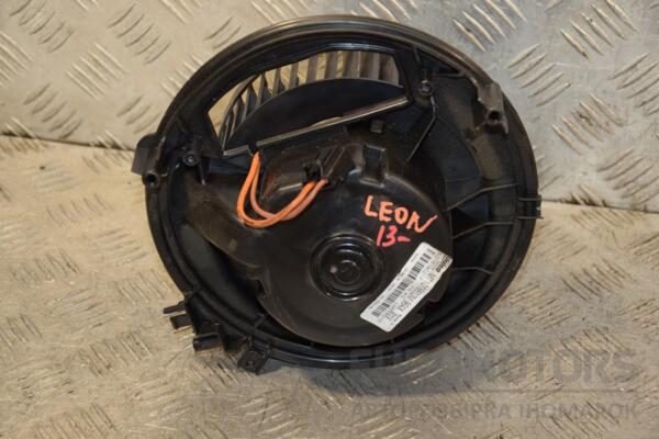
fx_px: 1702
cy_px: 220
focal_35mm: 93
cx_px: 330
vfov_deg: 14.7
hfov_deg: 21.9
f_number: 5.3
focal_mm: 62
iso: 800
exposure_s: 1/160
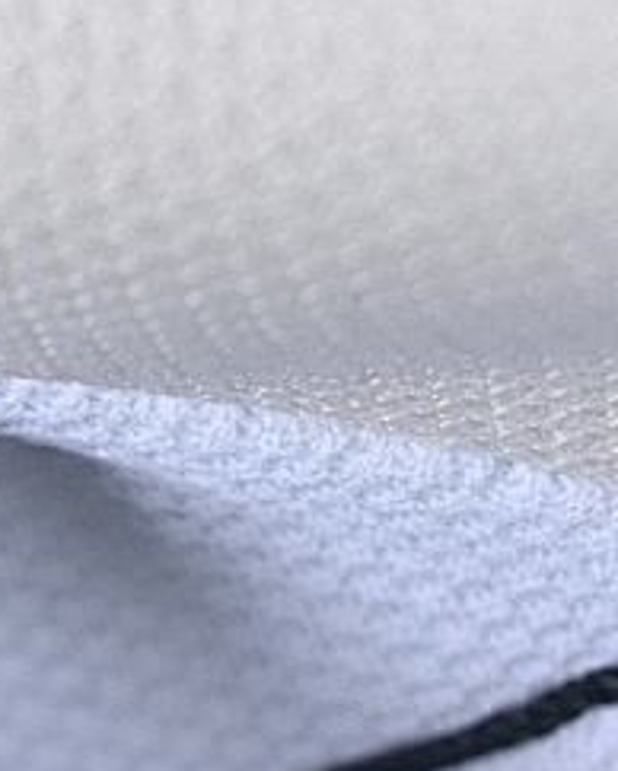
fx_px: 7170
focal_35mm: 314
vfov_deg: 6.1
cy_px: 832
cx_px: -567
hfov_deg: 4.9
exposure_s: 1/80
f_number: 7.1
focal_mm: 50
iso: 160
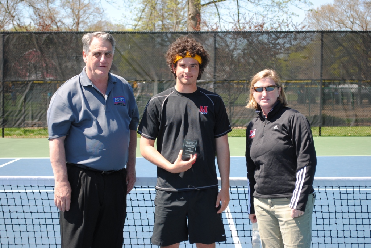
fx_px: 805
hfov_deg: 26.0
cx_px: 186
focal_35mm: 78
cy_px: 124
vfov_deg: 17.5
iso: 100
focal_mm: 52
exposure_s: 1/160
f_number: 6.3
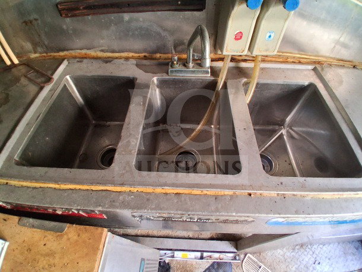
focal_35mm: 17
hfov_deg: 91.0
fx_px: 178
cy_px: 136
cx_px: 181
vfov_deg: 74.8
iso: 320
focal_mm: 1.4
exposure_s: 1/40
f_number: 2.2
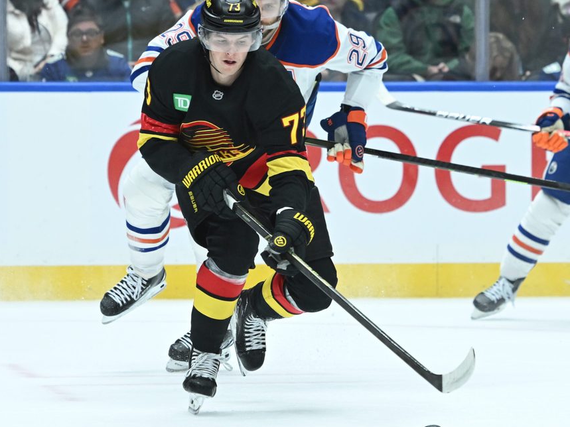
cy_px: 201
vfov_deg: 7.9
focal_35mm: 188
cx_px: 278
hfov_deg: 10.5
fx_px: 3095
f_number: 4.5
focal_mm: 140
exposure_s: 1/1250
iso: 3200
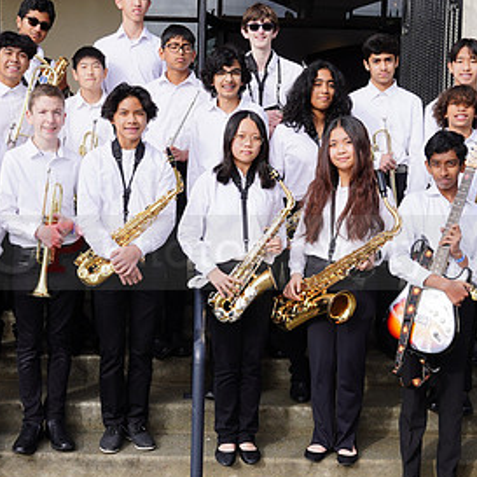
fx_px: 873
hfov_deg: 30.5
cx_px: 218
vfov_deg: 30.6
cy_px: 238
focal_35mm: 56
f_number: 8
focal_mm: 31
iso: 100
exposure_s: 1/200
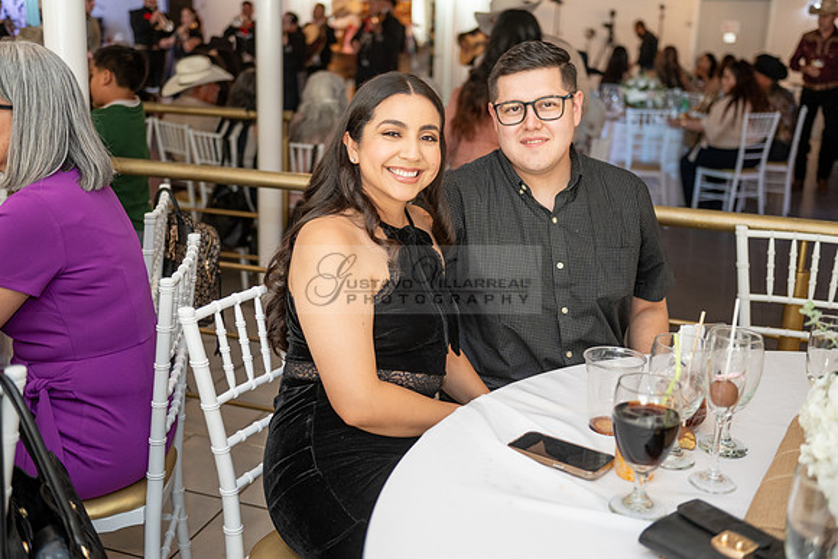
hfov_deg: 50.7
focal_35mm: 38
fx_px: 885
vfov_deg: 35.1
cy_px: 280
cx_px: 419
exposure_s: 1/160
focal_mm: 38
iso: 800
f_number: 2.8
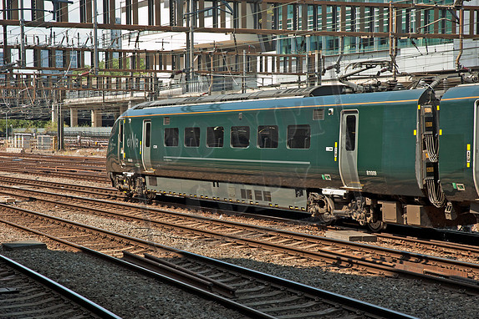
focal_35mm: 85
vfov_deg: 16.1
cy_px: 160
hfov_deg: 23.9
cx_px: 242
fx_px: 1131
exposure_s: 1/500
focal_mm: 56
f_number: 5.6
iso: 360
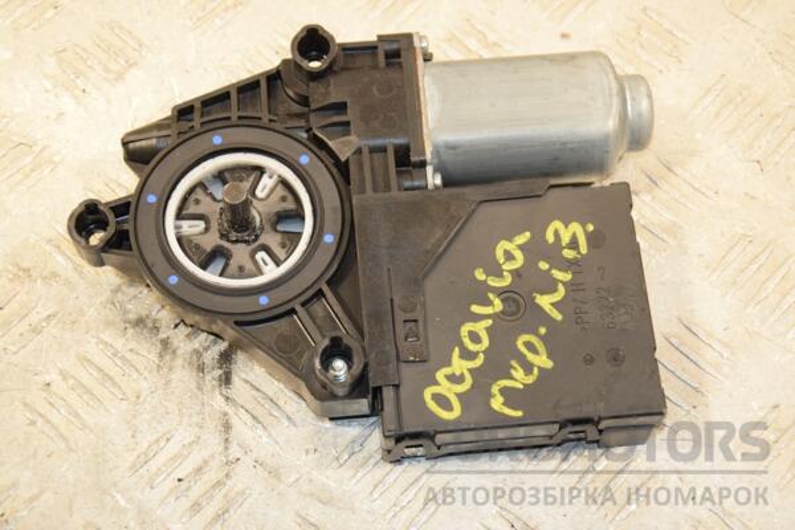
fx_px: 1656
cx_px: 398
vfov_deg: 18.2
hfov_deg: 27.0
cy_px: 265
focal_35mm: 75
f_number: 5.6
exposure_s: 1/200
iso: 800
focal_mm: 50
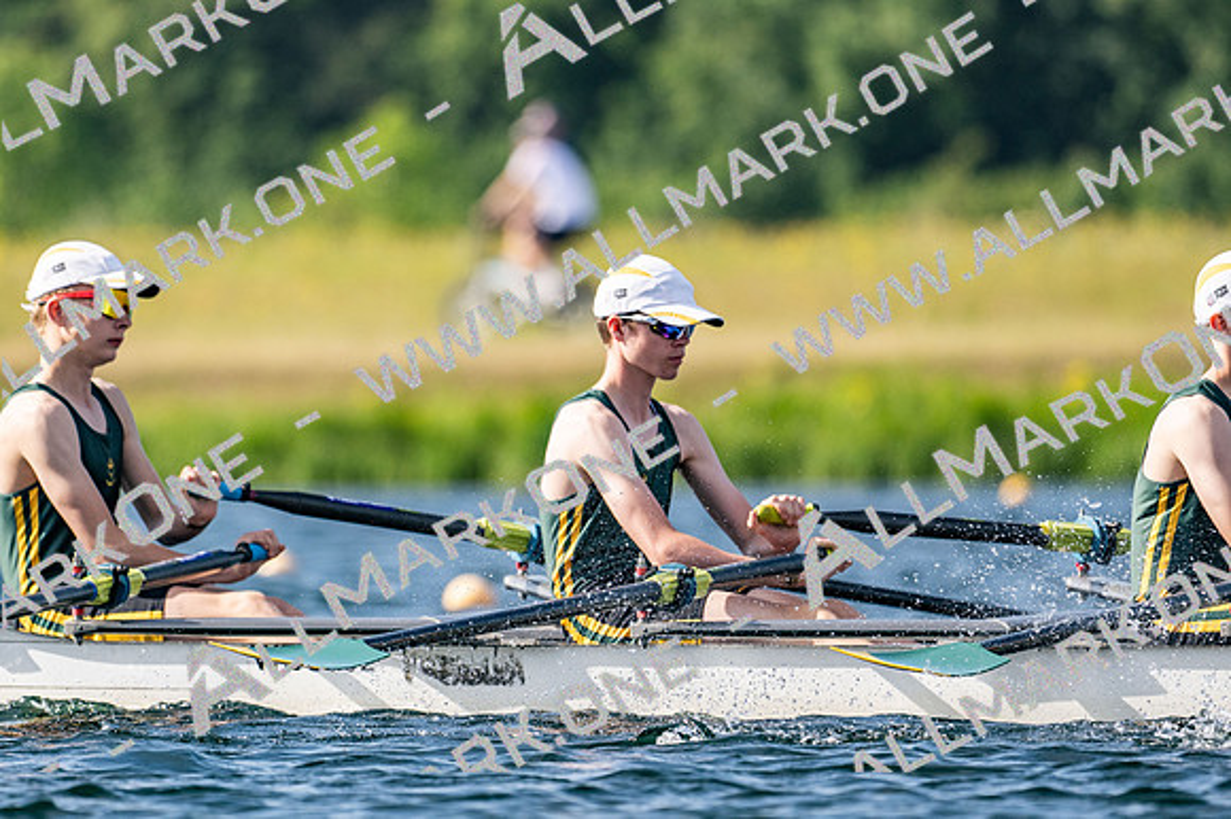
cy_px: 410
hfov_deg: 3.4
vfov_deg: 2.3
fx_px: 20504
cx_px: 616
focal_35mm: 600
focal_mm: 400
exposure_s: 1/2500
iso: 250
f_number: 4.5
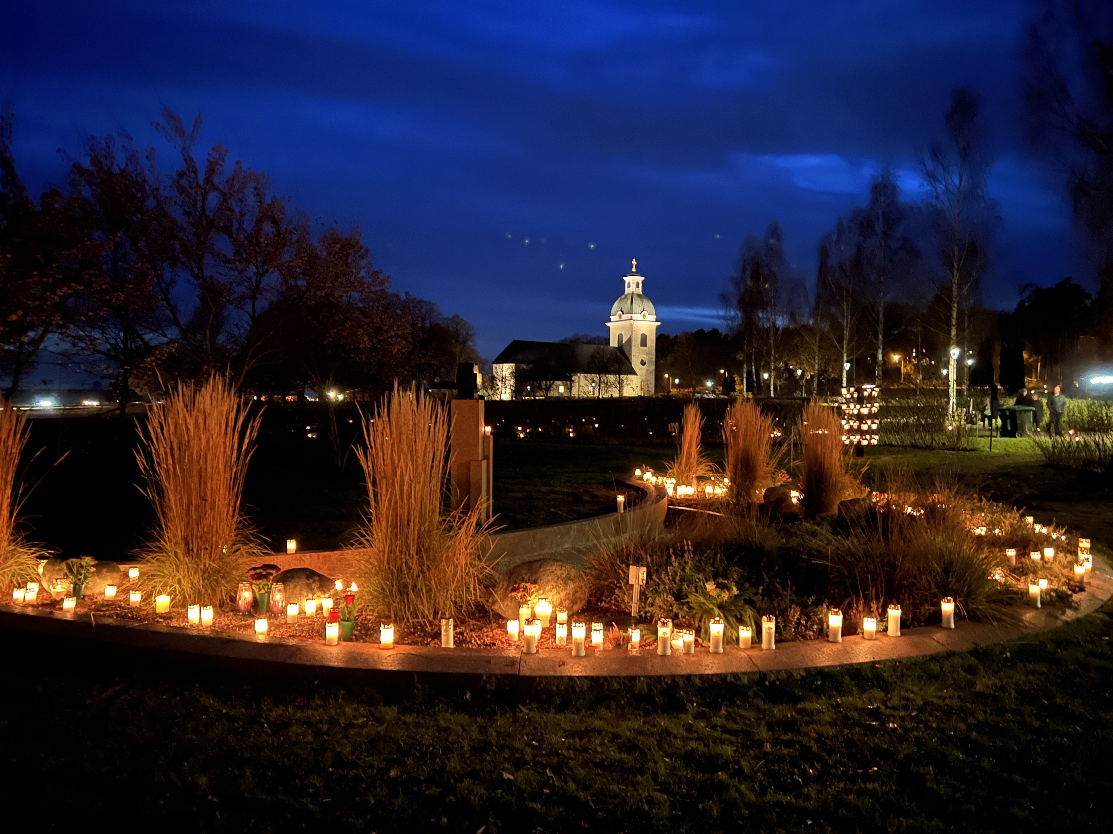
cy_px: 430
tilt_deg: -2.2
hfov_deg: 65.3
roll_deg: -1.0
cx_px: 553
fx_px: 868
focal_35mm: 27
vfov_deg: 51.3
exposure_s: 1/5
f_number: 1.5
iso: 2000
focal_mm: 5.7
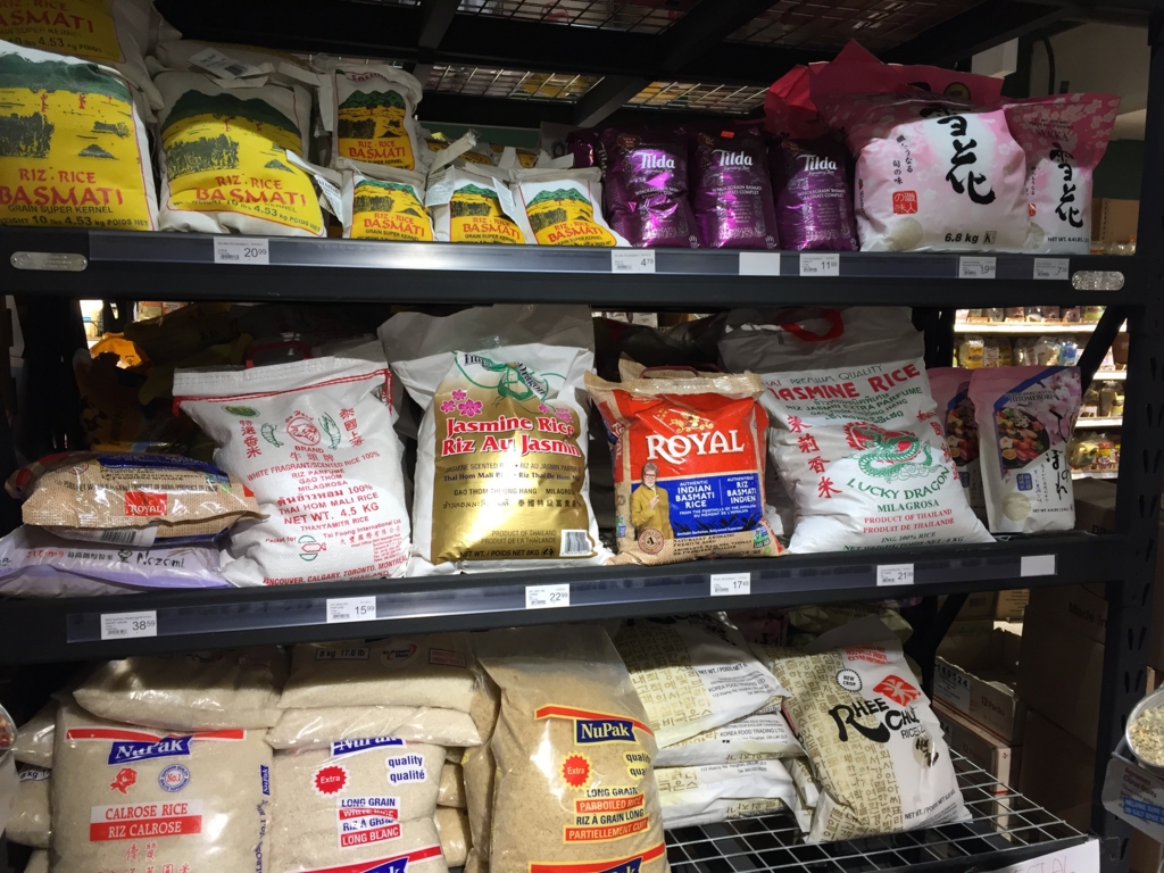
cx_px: 582
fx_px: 975
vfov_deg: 48.2
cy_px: 436
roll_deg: -0.5
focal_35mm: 29
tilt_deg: -6.3
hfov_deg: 61.7
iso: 32
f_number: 2.2
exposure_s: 1/30
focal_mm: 4.15
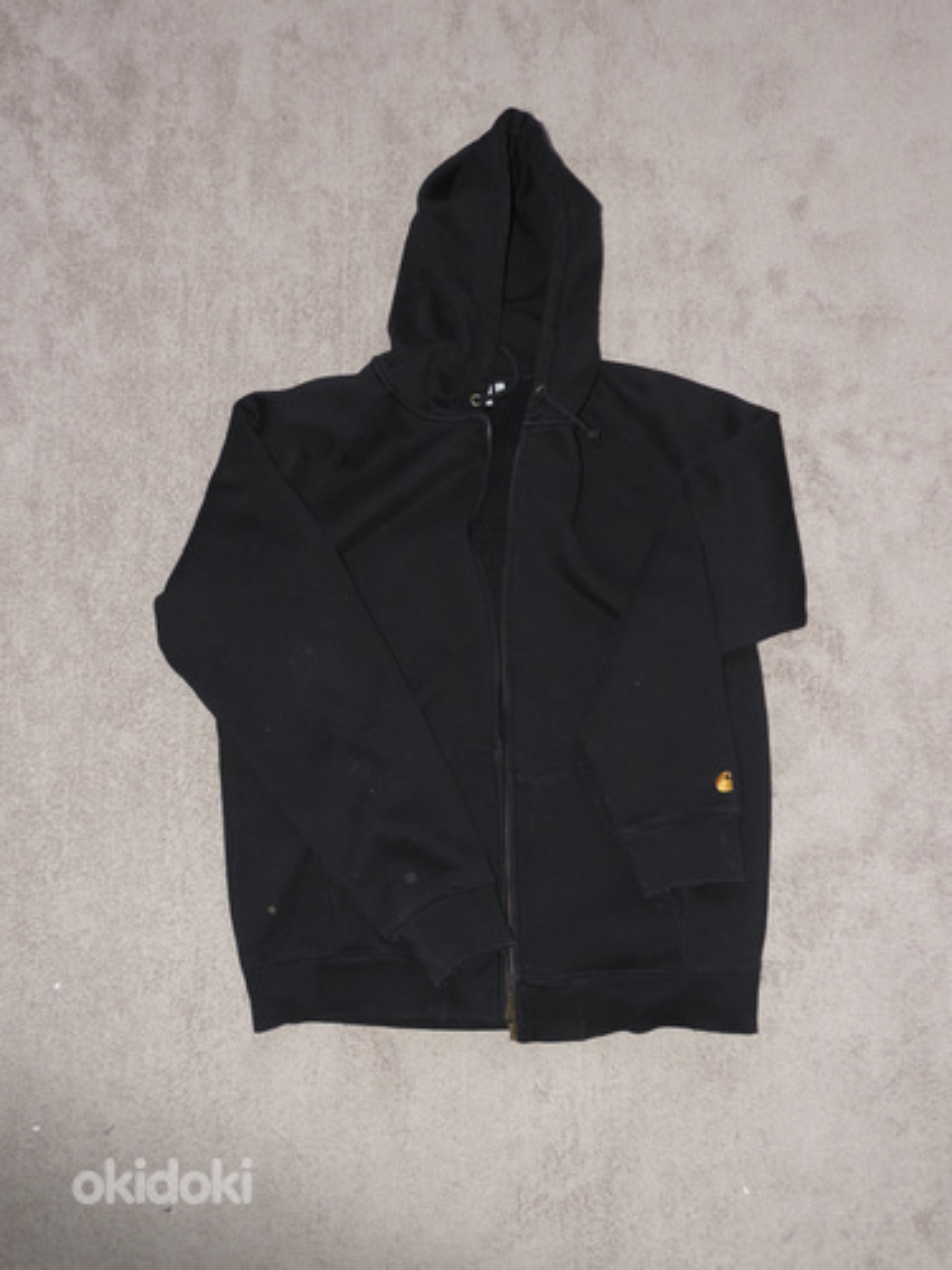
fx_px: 1283
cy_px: 635
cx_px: 476
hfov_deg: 40.7
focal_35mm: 35
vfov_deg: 52.6
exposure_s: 1/30
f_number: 3.3
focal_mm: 6.2
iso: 200
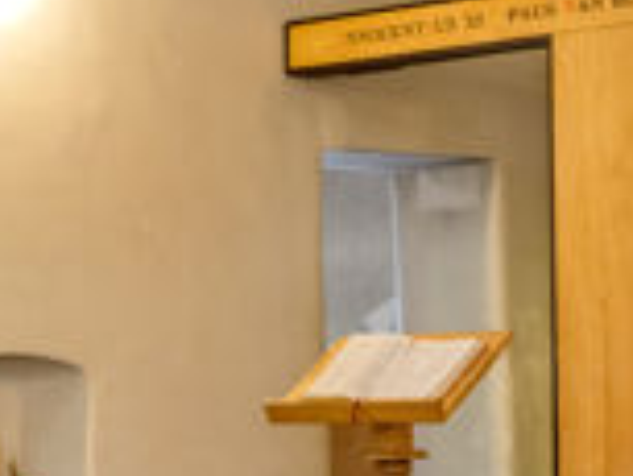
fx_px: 2397
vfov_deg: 11.1
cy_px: 613
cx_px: -248
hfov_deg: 14.3
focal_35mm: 131
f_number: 4
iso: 1000
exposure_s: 1/30
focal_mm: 32
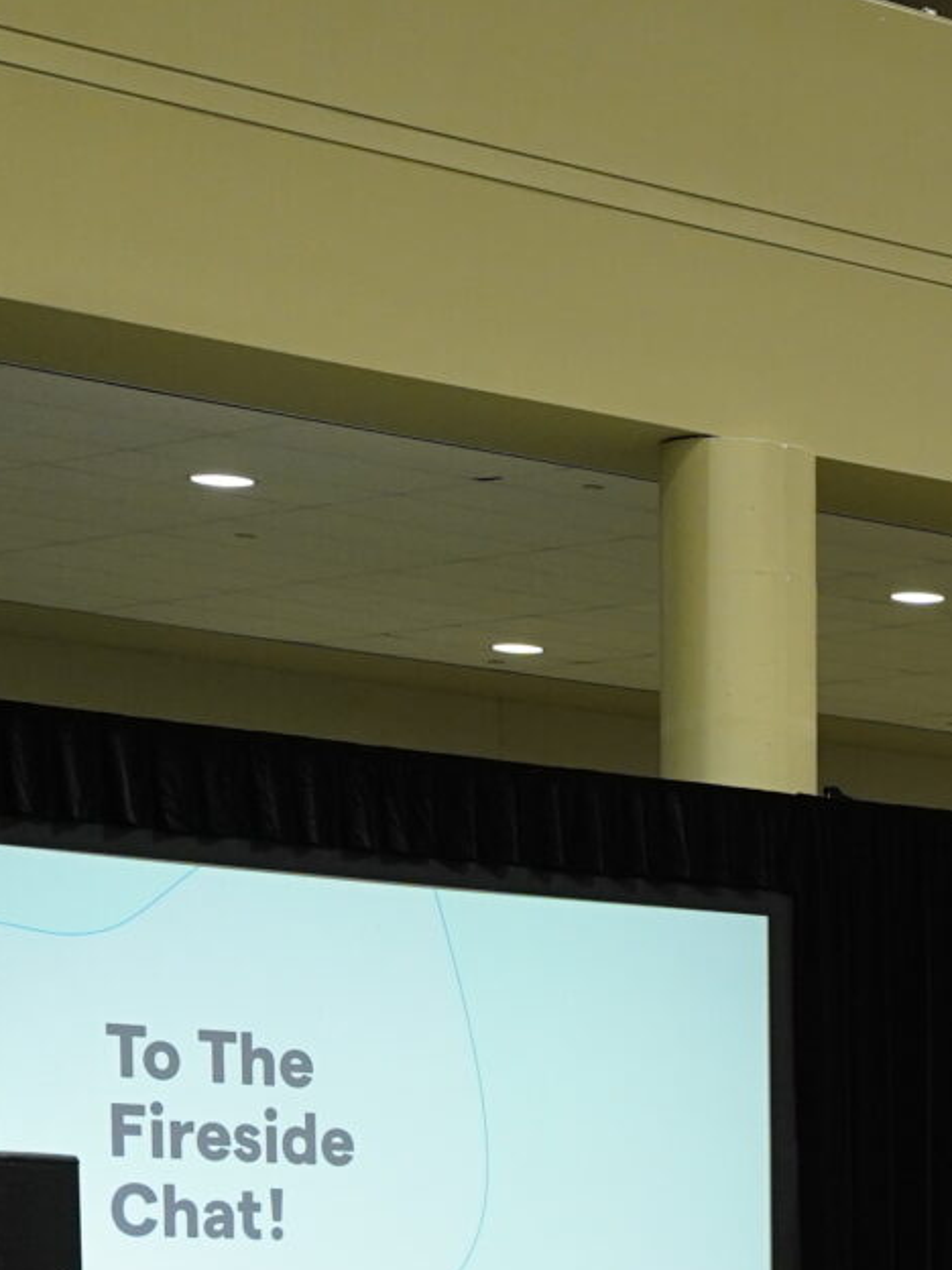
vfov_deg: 13.7
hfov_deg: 9.6
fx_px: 5060
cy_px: 1717
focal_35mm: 138
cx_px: 2268
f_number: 2.8
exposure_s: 1/250
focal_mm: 35
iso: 1600
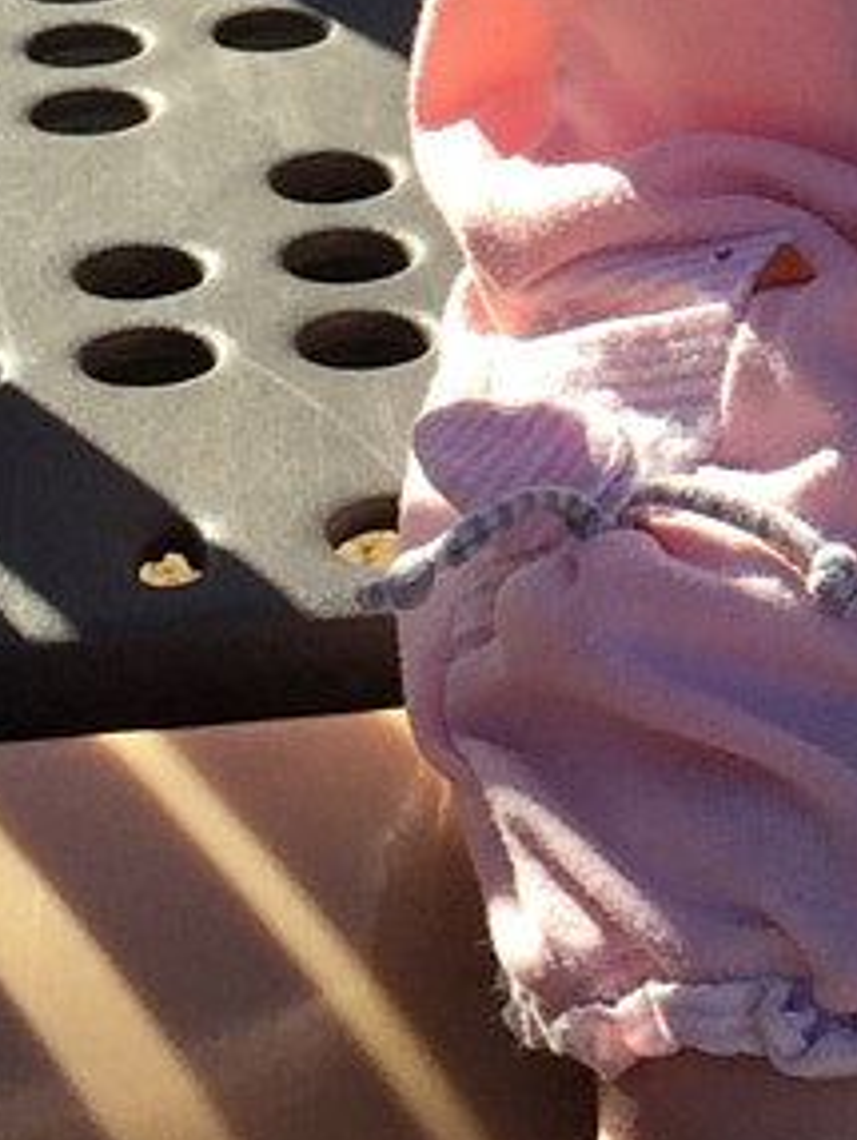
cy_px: -558
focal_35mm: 162
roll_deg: -0.8
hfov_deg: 9.0
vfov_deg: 11.7
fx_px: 5340
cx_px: 1084
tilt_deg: -12.6
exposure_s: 1/1014
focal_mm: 4.15
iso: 32
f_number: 2.2
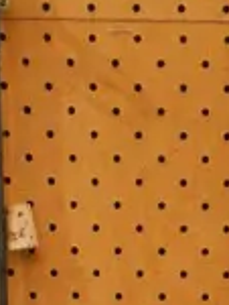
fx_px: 1917
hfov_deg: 6.8
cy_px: 878
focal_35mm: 218
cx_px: 254
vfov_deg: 7.9
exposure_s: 1/100
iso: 3200
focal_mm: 16
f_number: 3.9
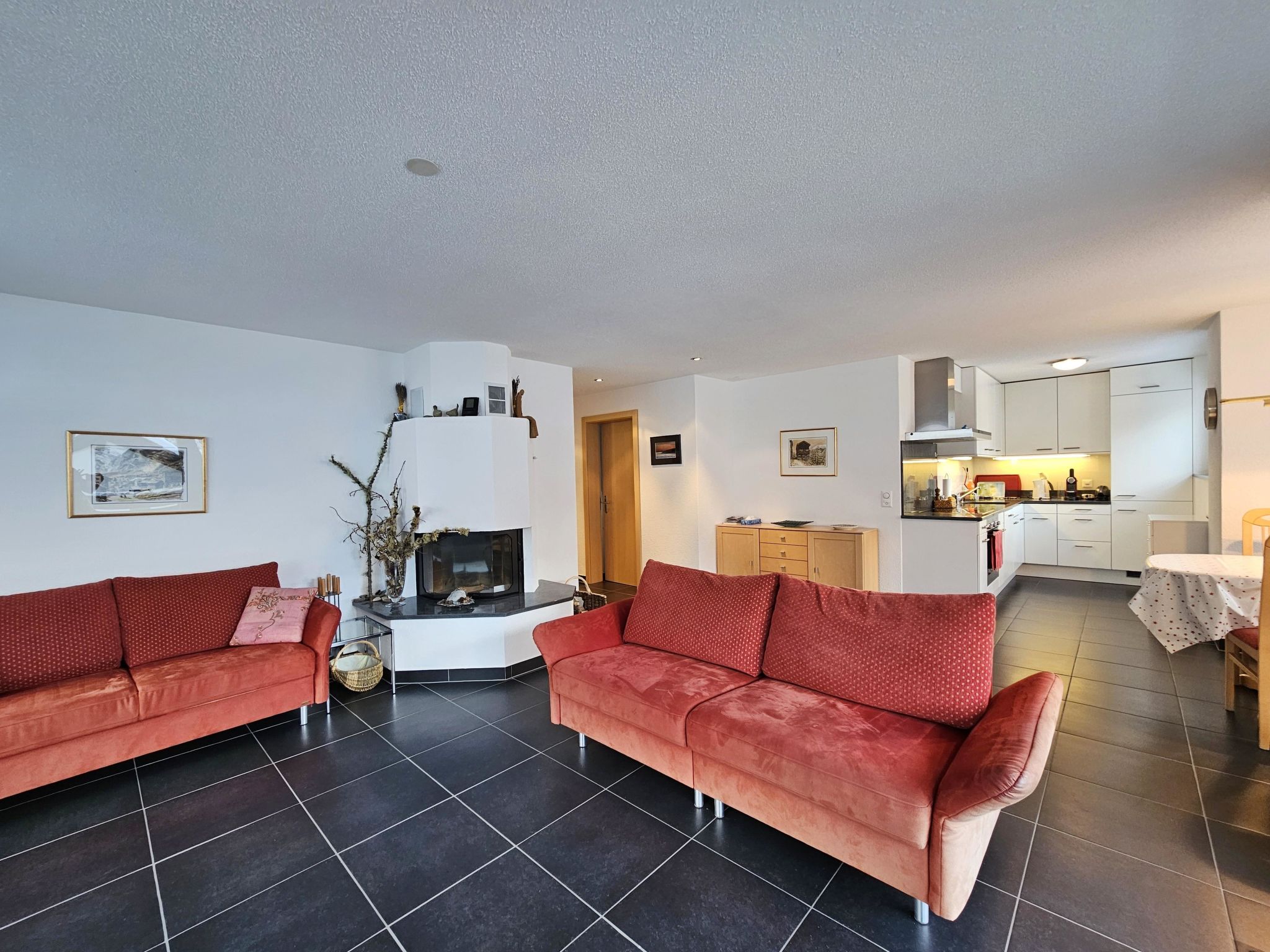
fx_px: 477
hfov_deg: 106.2
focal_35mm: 13
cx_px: 635
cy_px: 476
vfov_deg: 89.9
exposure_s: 1/50
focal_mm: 2.2
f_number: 2.2
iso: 125
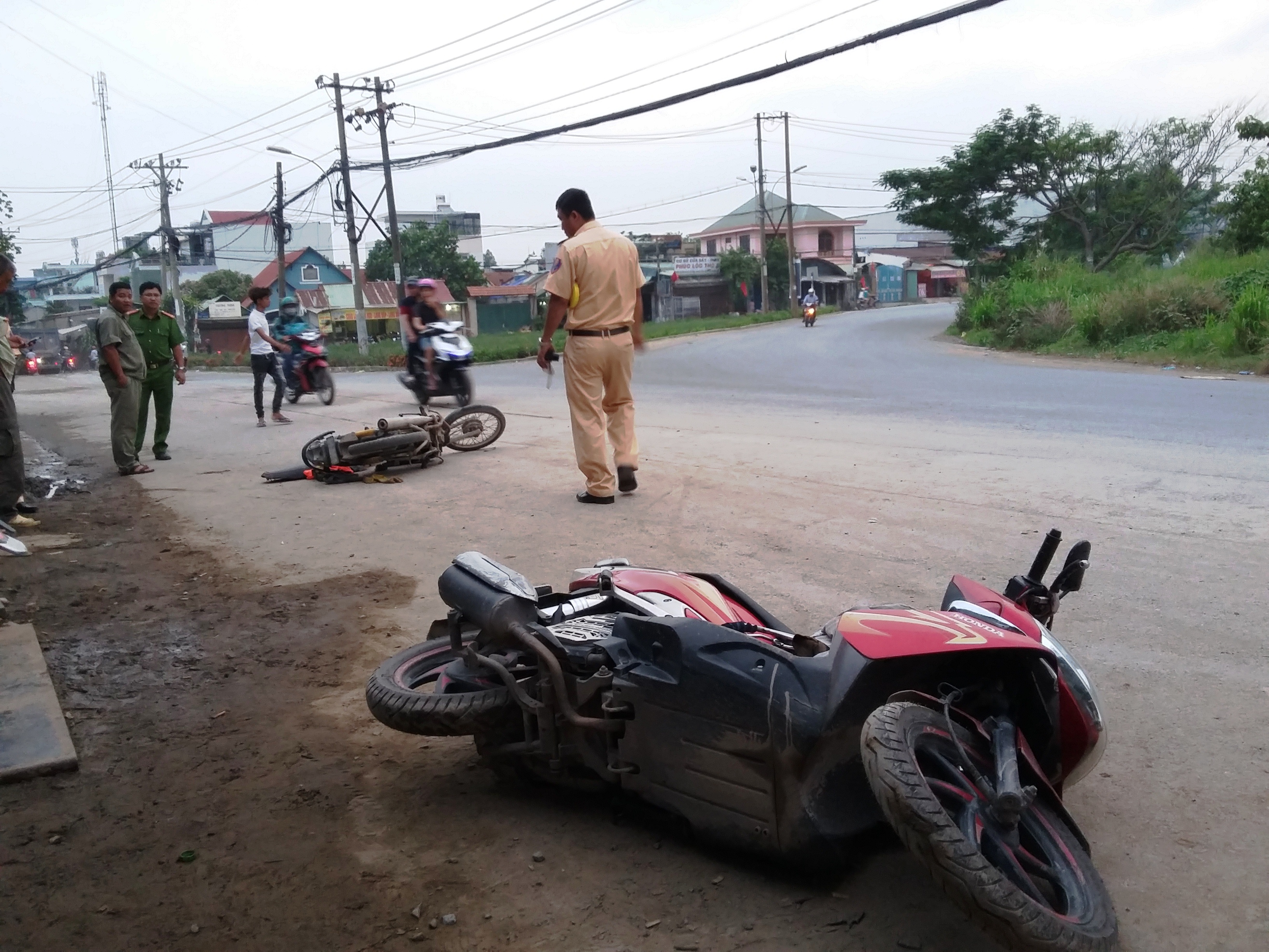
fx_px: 1136
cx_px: 634
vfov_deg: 45.4
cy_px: 476
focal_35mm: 31
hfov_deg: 58.4
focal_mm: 3.3
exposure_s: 1/33
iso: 160
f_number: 2.2
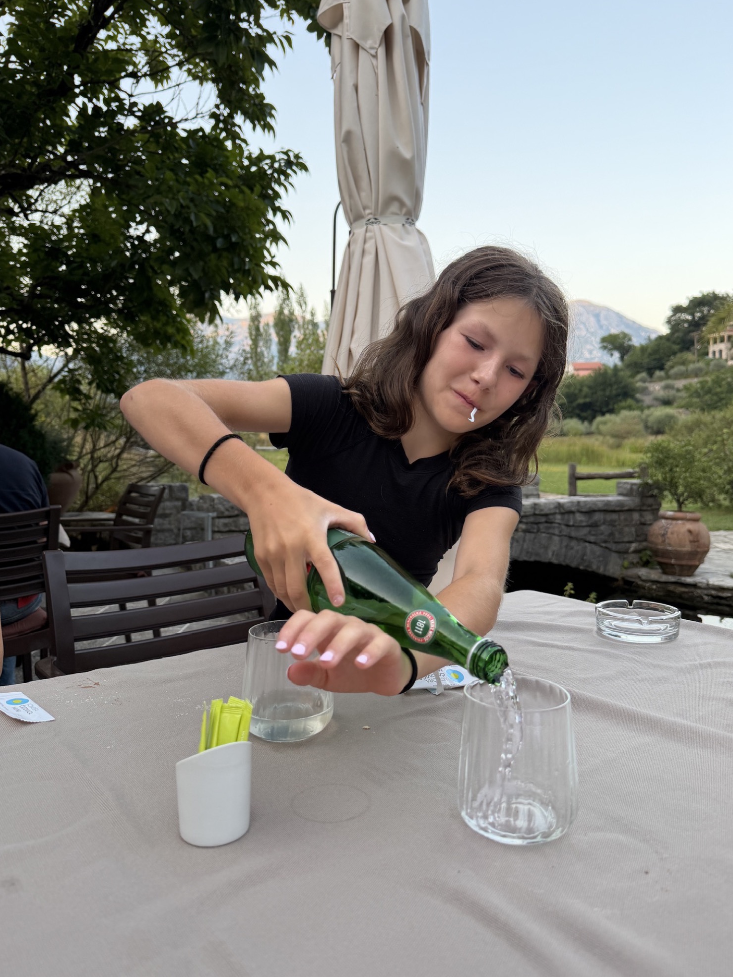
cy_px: 478
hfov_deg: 53.0
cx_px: 389
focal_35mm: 26
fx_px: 734
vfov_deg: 67.3
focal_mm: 6.76
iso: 100
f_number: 1.78
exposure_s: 1/183
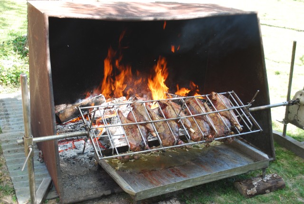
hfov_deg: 41.1
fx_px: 406
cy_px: 102
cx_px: 152
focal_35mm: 48
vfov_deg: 28.2
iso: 200
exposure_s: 1/60
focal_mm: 32
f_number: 4.8
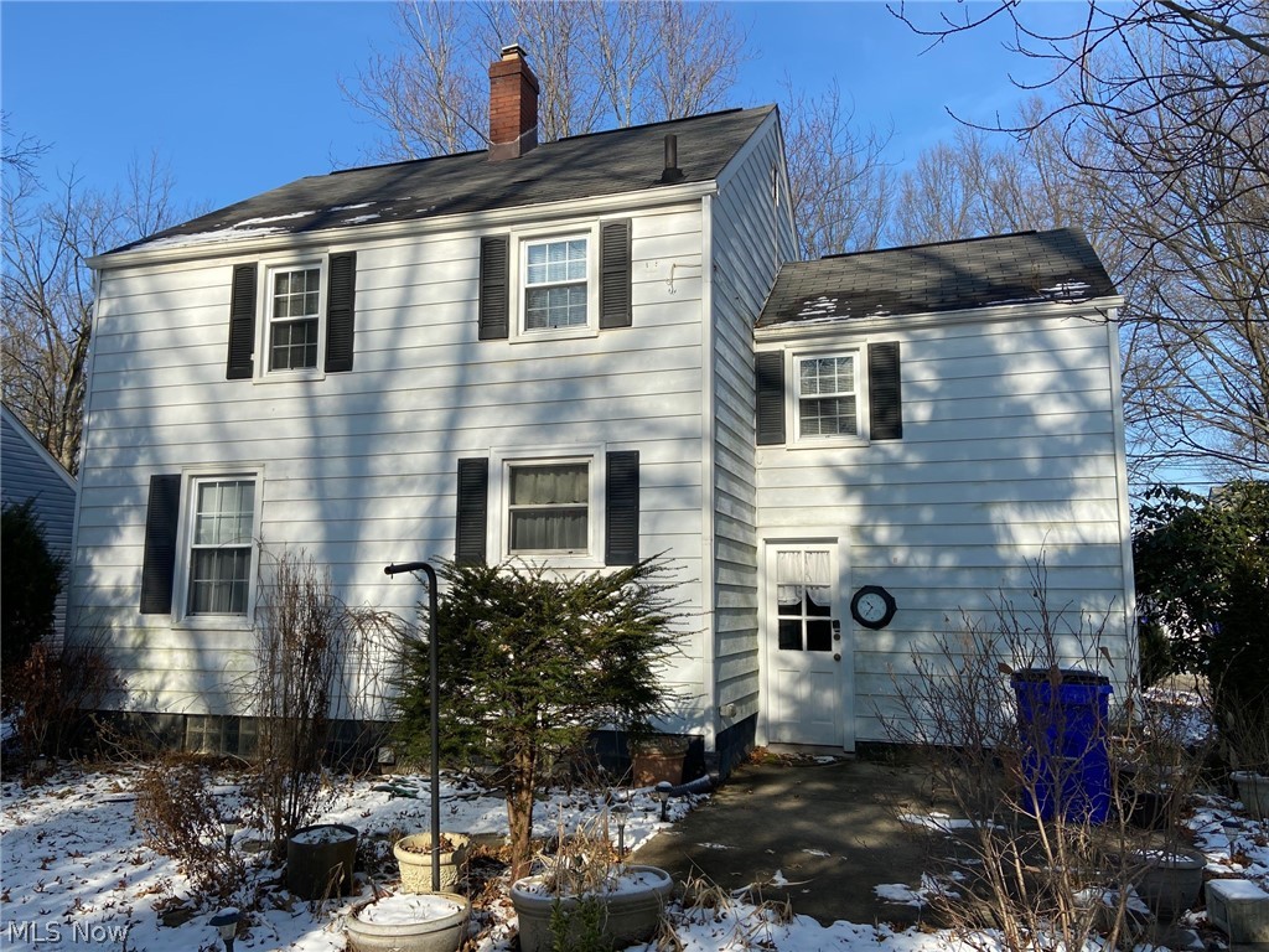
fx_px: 953
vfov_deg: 53.1
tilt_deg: +7.9
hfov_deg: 67.3
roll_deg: -0.6
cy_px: 476
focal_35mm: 26
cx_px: 634
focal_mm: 4.25
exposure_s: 1/2695
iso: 32
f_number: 1.8
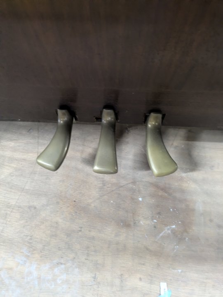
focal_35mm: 25
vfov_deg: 69.4
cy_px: 148
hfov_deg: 54.9
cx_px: 112
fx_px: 214
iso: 901
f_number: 1.89
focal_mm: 5.43
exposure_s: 1/24
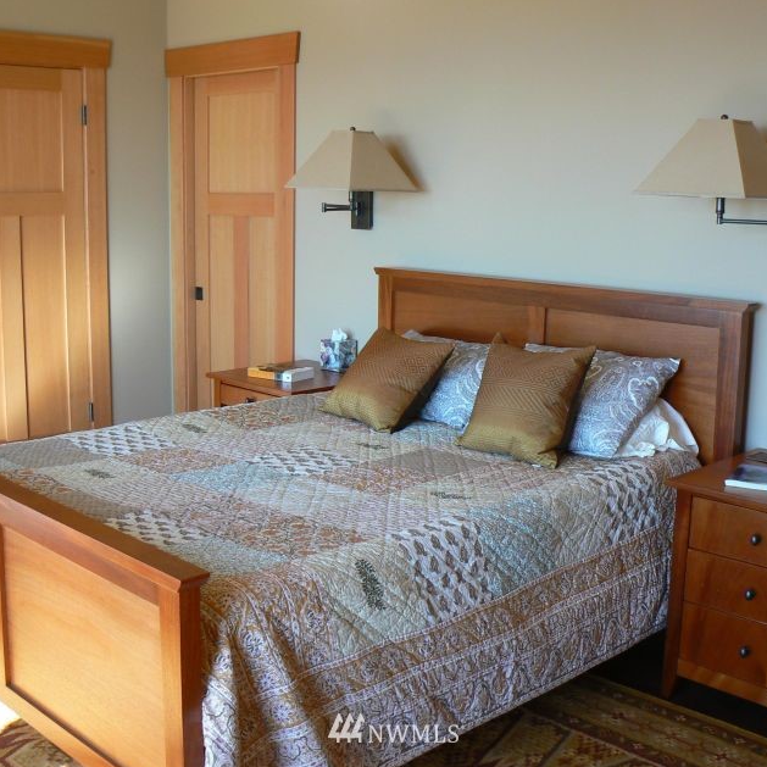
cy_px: 385
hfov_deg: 39.2
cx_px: 396
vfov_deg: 39.2
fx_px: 1078
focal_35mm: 43
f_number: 3.2
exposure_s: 1/50
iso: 80
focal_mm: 6
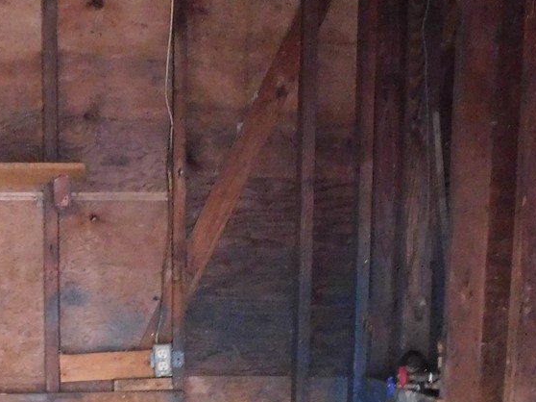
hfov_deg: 29.0
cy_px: 478
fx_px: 1022
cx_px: 148
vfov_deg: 20.8
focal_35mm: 66
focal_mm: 4
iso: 800
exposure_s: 1/30
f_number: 3
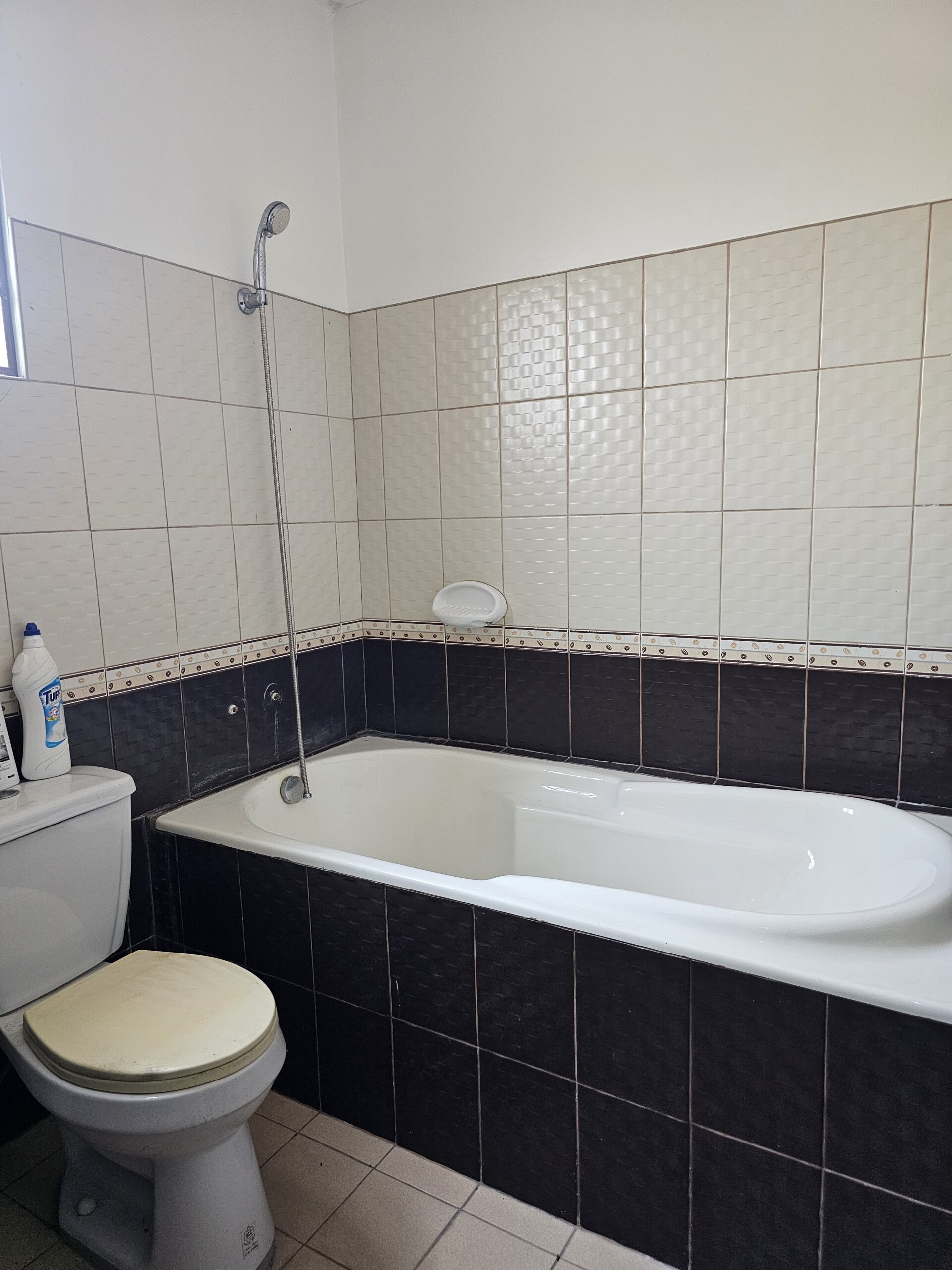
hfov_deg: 58.9
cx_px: 476
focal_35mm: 23
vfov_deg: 73.9
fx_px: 843
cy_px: 635
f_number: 1.7
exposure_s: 1/170
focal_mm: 6.3
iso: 500
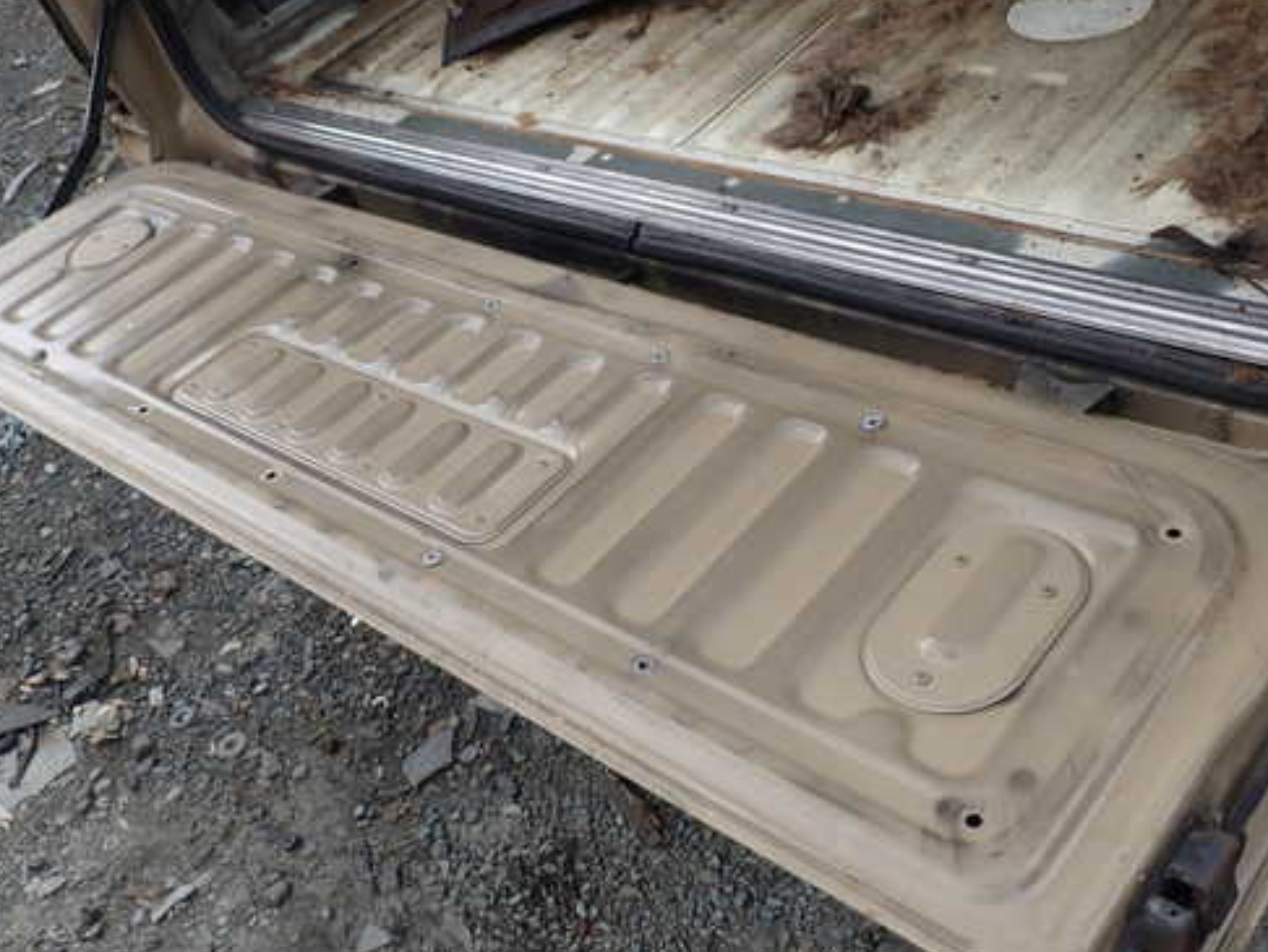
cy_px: 449
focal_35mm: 37
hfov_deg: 50.1
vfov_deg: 38.7
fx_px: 1356
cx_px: 597
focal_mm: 5.4
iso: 100
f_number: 3.2
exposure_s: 1/500
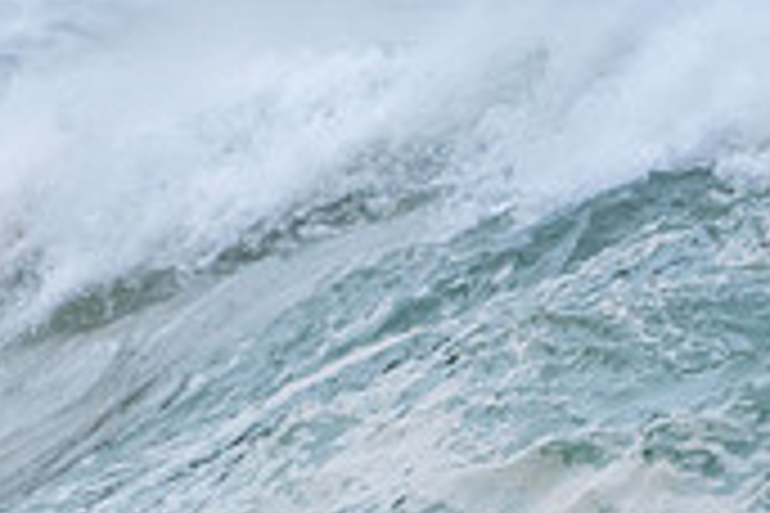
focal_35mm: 2538
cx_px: 284
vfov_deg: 0.5
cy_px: 691
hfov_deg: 0.8
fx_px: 54281
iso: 560
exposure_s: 1/1000
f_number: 5.6
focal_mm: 500
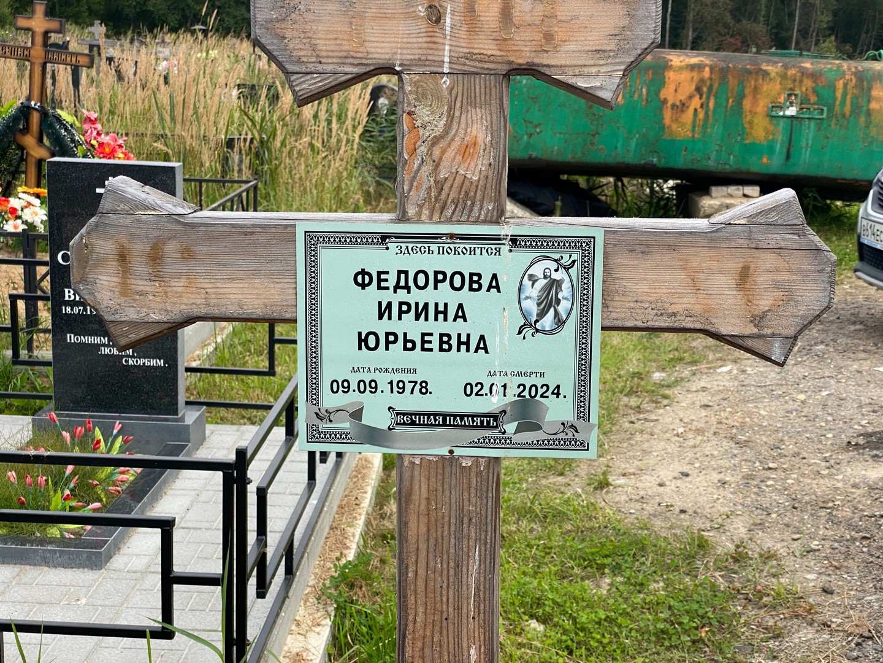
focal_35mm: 52
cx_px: 442
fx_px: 1326
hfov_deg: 36.8
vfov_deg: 28.0
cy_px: 332
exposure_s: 1/592
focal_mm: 6
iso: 20
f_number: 2
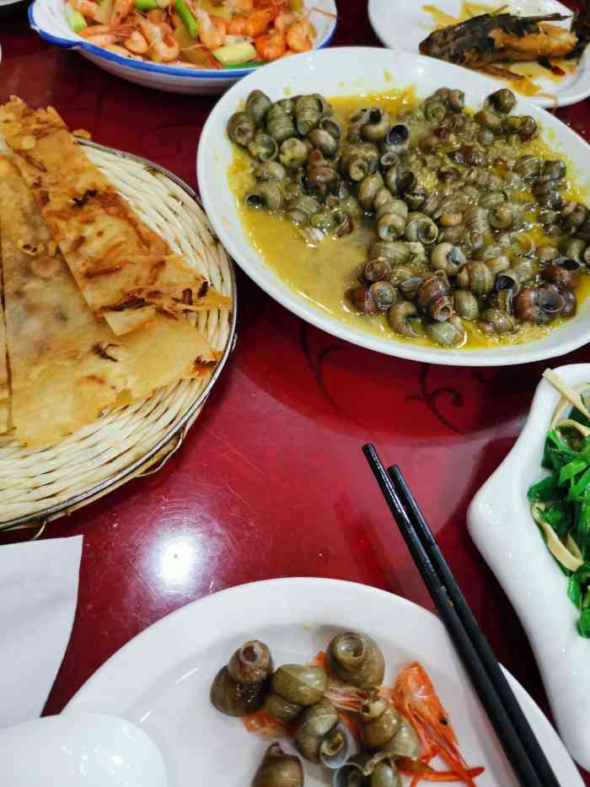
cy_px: 394
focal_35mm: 27
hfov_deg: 51.4
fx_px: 613
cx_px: 295
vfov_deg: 65.3
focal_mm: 5.58
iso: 400
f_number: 1.8
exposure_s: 1/50
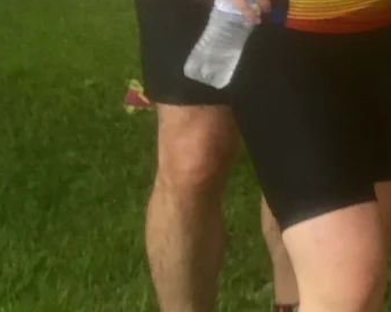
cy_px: -235
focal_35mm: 159
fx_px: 1838
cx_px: 1000
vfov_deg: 9.3
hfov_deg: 10.2
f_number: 2.2
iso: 32
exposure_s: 1/130
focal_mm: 4.15
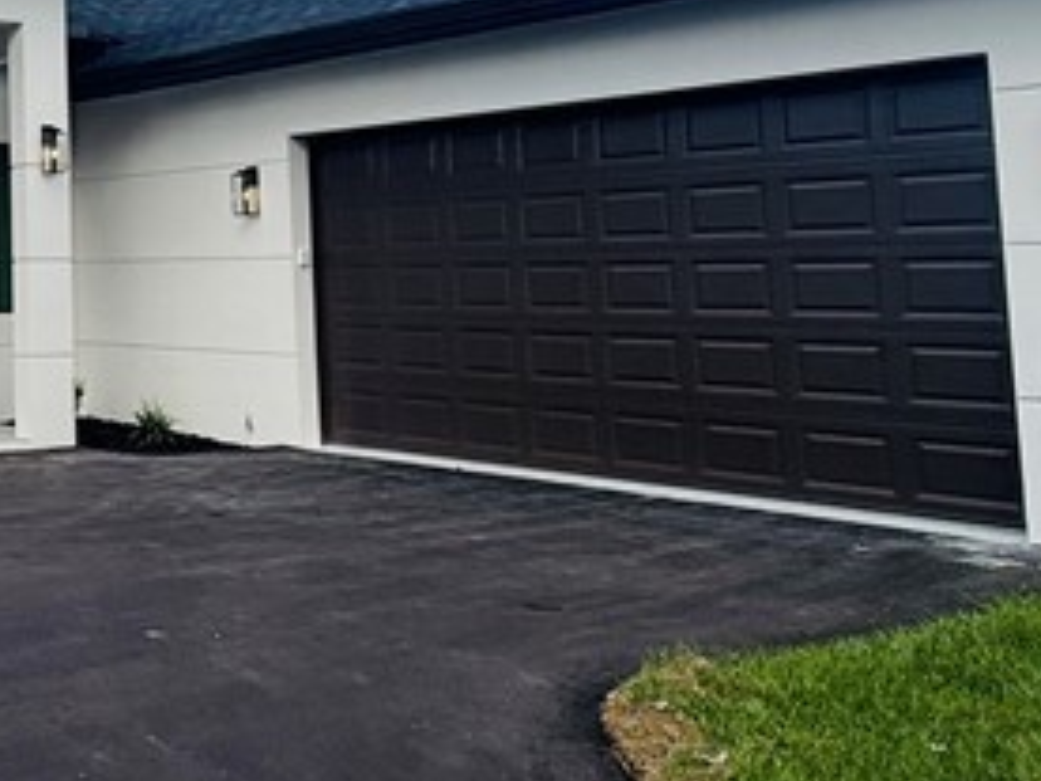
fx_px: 1564
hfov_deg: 30.4
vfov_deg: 27.3
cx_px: -253
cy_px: 128
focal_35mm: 52
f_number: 2.2
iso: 50
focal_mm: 2.22
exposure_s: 1/1848
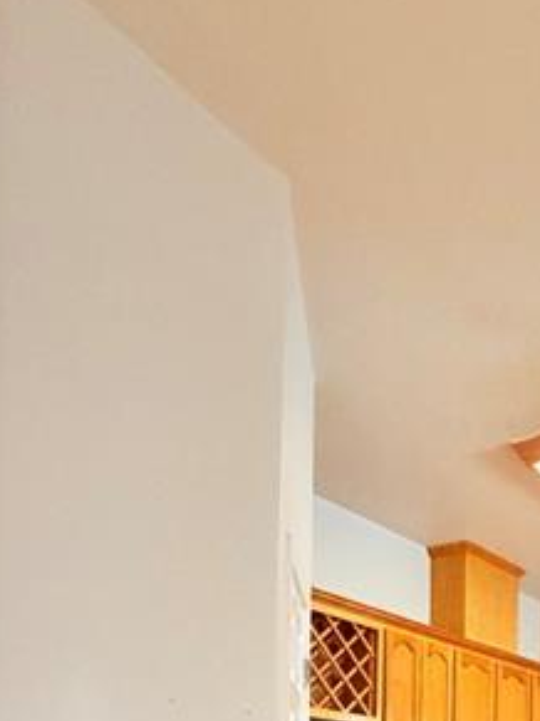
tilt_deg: +0.4
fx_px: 770
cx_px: 644
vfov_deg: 39.6
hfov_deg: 32.2
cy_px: 818
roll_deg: -0.4
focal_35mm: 37
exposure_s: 1/60
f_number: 2.2
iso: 400
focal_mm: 2.22
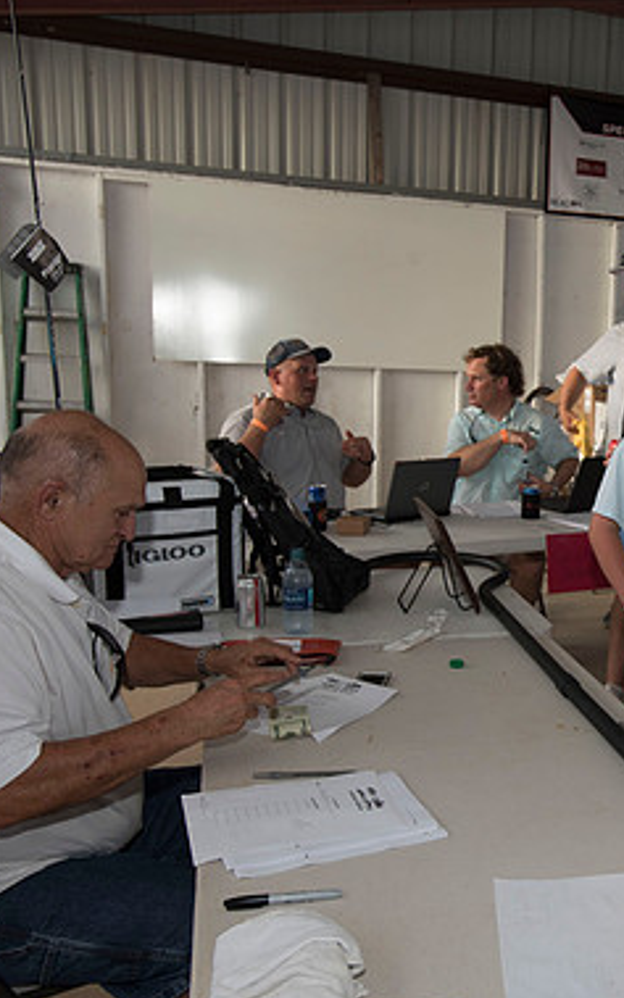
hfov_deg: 30.2
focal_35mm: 39
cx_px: 642
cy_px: 507
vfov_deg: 50.4
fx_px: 1061
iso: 500
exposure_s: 1/80
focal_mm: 25
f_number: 5.6
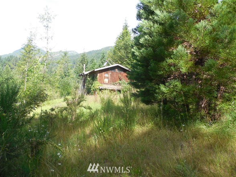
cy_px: 87
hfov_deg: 65.3
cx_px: 109
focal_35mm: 27
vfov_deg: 51.3
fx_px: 184
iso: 125
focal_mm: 4.5
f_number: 3.3
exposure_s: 1/250
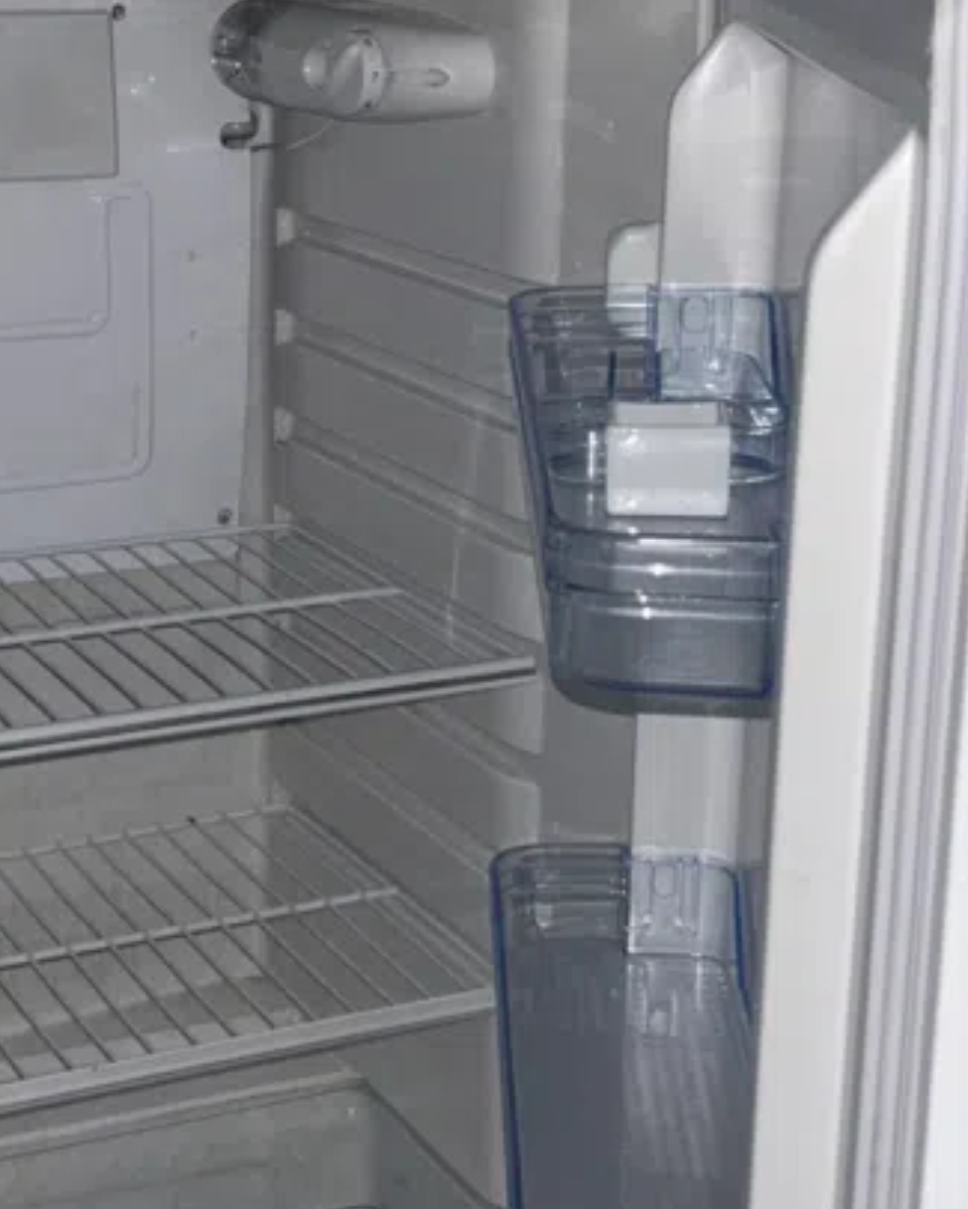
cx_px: 441
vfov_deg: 45.6
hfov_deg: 37.3
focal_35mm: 40
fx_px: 1432
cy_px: 512
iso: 64
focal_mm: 5.7
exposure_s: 1/4
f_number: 1.5
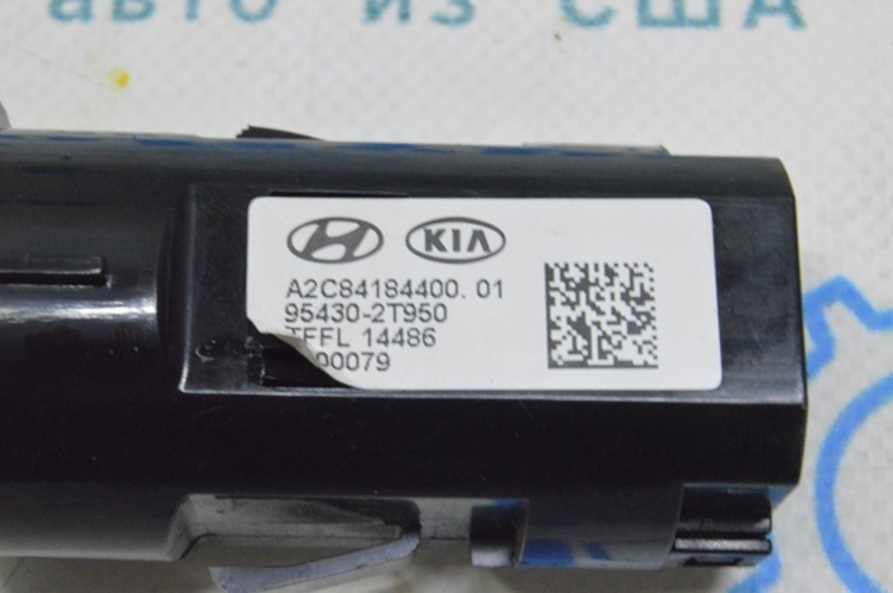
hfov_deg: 24.6
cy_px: 296
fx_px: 2044
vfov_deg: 16.5
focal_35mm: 82
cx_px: 446
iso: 6400
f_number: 20
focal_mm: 55
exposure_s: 1/20
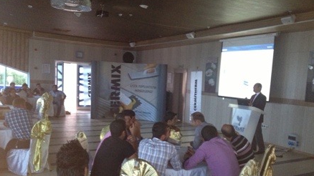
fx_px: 325
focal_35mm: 39
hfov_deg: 51.6
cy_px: 112
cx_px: 158
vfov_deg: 30.2
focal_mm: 4.28
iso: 320
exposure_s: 1/17
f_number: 2.4
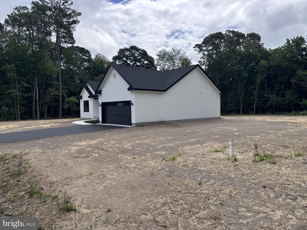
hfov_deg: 71.6
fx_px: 213
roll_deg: +2.3
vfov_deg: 56.8
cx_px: 154
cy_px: 115
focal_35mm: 24
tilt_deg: -2.0
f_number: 1.78
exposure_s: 1/5263
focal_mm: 6.86
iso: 80
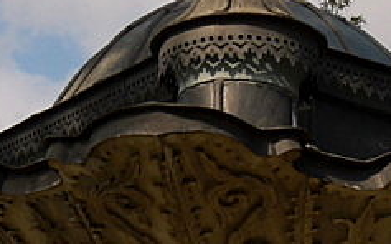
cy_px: 561
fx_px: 2195
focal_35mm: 206
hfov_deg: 10.1
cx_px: 332
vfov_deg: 6.1
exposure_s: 1/400
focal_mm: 18
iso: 100
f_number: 10
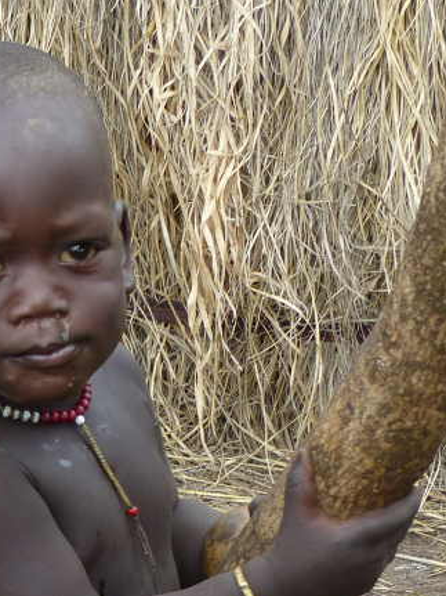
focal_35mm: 130
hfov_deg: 11.4
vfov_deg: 14.8
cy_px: 678
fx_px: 2234
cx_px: 194
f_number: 4
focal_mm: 10.1
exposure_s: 1/160
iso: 100
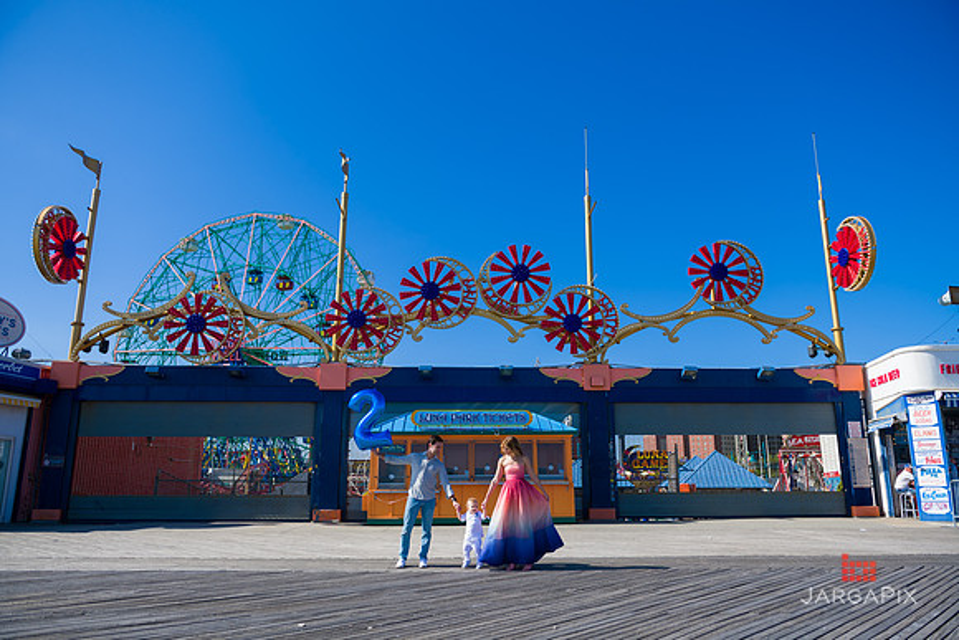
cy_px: 320
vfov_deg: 49.6
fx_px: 693
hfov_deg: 69.4
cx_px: 480
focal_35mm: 26
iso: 200
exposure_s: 1/1600
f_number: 5
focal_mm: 26
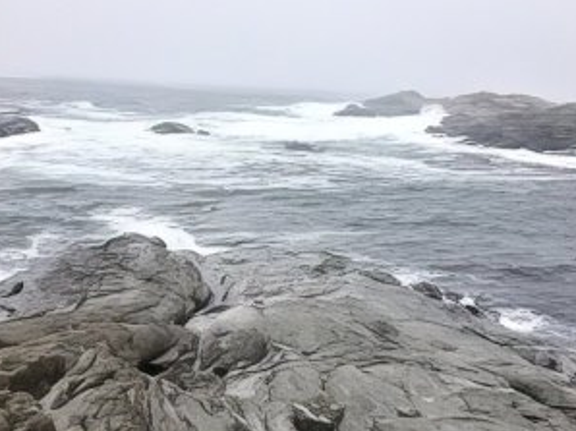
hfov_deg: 40.5
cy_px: 244
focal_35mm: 47
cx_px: 303
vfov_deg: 30.8
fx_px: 781
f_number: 2.4
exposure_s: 1/198
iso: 50
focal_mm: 4.3
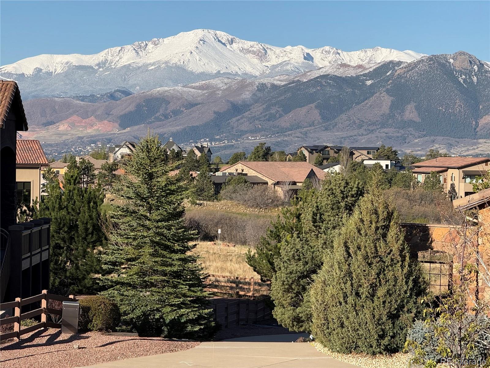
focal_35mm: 120
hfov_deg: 16.4
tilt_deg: -1.2
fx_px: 1699
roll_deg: -0.7
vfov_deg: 12.3
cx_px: 245
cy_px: 184
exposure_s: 1/1730
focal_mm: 15.66
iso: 64
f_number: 2.8
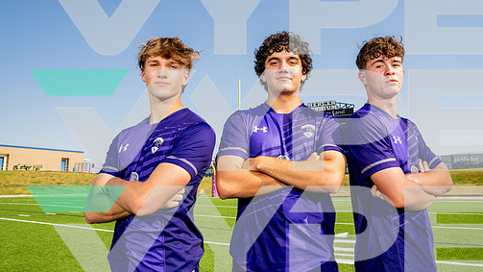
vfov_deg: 40.1
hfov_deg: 65.8
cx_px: 274
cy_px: 121
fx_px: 371
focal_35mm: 29
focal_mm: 24
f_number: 7.1
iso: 50
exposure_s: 1/125
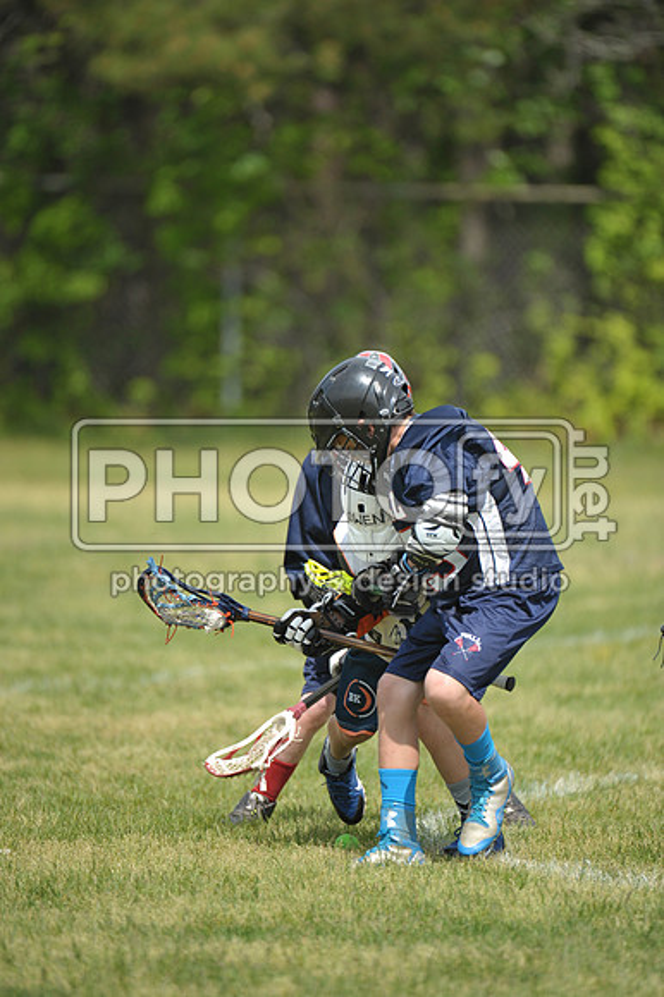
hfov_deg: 3.4
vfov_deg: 5.2
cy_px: 498
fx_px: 11079
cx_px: 332
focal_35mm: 400
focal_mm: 400
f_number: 4
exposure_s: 1/3200
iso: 640
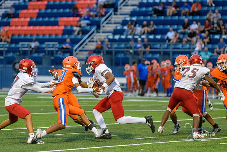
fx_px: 1324
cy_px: 76
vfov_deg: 6.5
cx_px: 114
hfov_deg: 9.8
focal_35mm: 210
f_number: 3.5
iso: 3200
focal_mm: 210
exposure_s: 1/2000
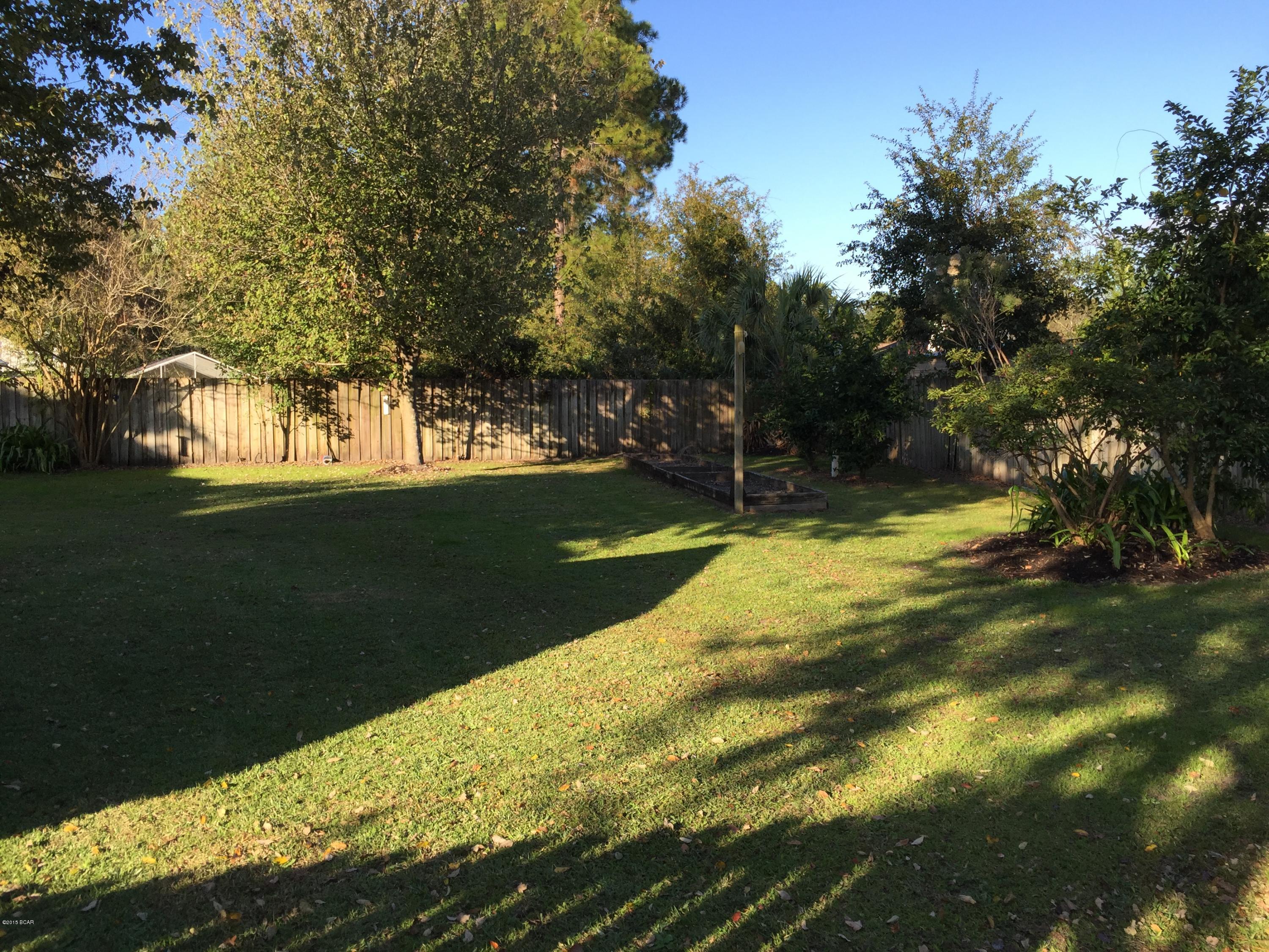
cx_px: 634
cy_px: 476
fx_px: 1063
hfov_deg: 61.7
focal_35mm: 29
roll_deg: -1.1
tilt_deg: -3.0
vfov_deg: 48.2
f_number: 2.2
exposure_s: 1/670
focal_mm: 4.15
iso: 32
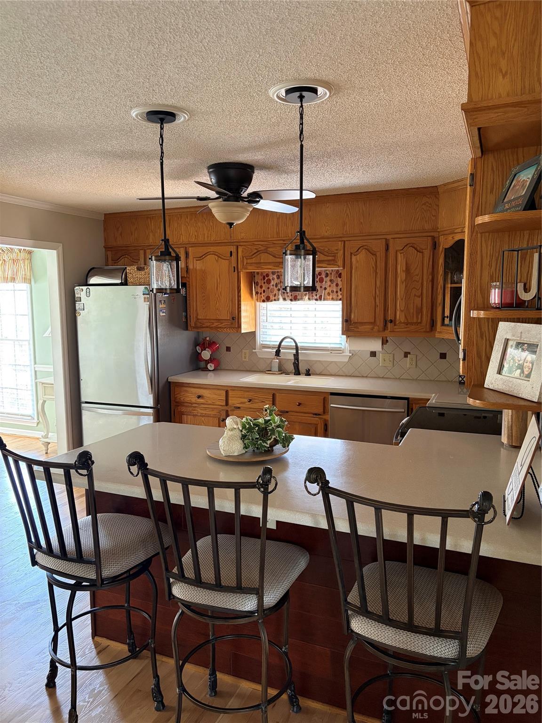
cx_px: 271
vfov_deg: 67.3
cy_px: 362
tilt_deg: -7.0
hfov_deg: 53.1
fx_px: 543
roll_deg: +0.4
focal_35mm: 26
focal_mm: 5.96
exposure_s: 1/60
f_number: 1.6
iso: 400
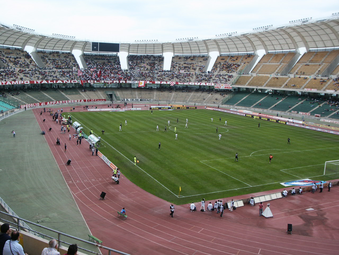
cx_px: 170
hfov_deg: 52.6
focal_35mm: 35
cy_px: 128
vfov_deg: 40.7
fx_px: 343
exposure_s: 1/180
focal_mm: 7.18
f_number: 3
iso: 64
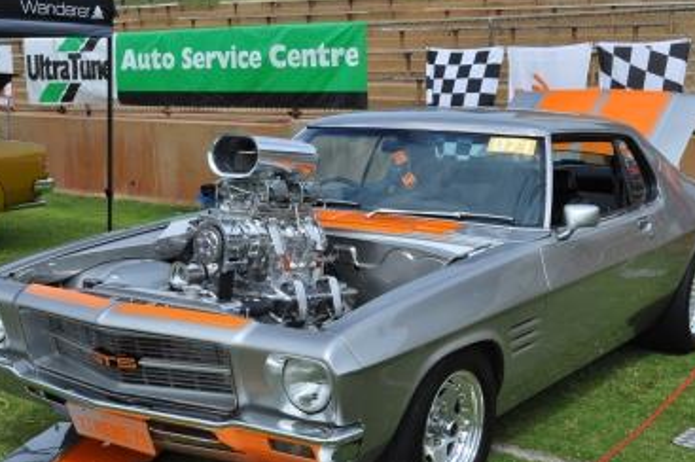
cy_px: 273
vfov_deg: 24.5
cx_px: 352
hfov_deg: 36.3
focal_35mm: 55
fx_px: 1061
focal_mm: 30
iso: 500
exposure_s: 1/640
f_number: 13
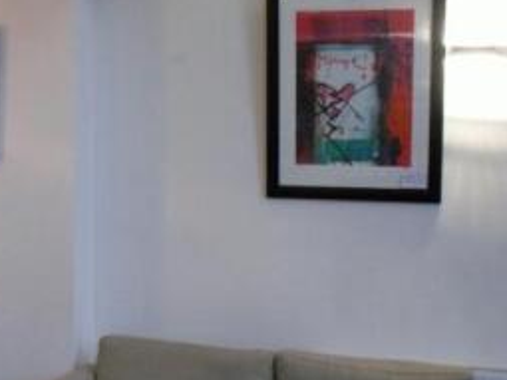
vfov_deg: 18.3
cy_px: 295
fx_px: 1171
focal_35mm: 80
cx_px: 10
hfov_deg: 23.5
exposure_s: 1/22
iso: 400
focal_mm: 6.3
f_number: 3
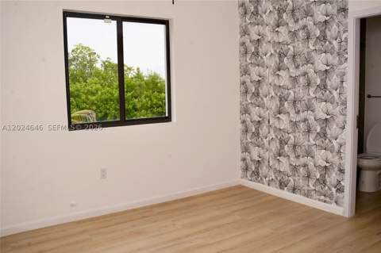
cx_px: 190
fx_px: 370
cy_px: 126
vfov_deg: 37.8
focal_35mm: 35
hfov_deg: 54.5
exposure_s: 1/125
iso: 500
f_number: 8
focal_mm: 35
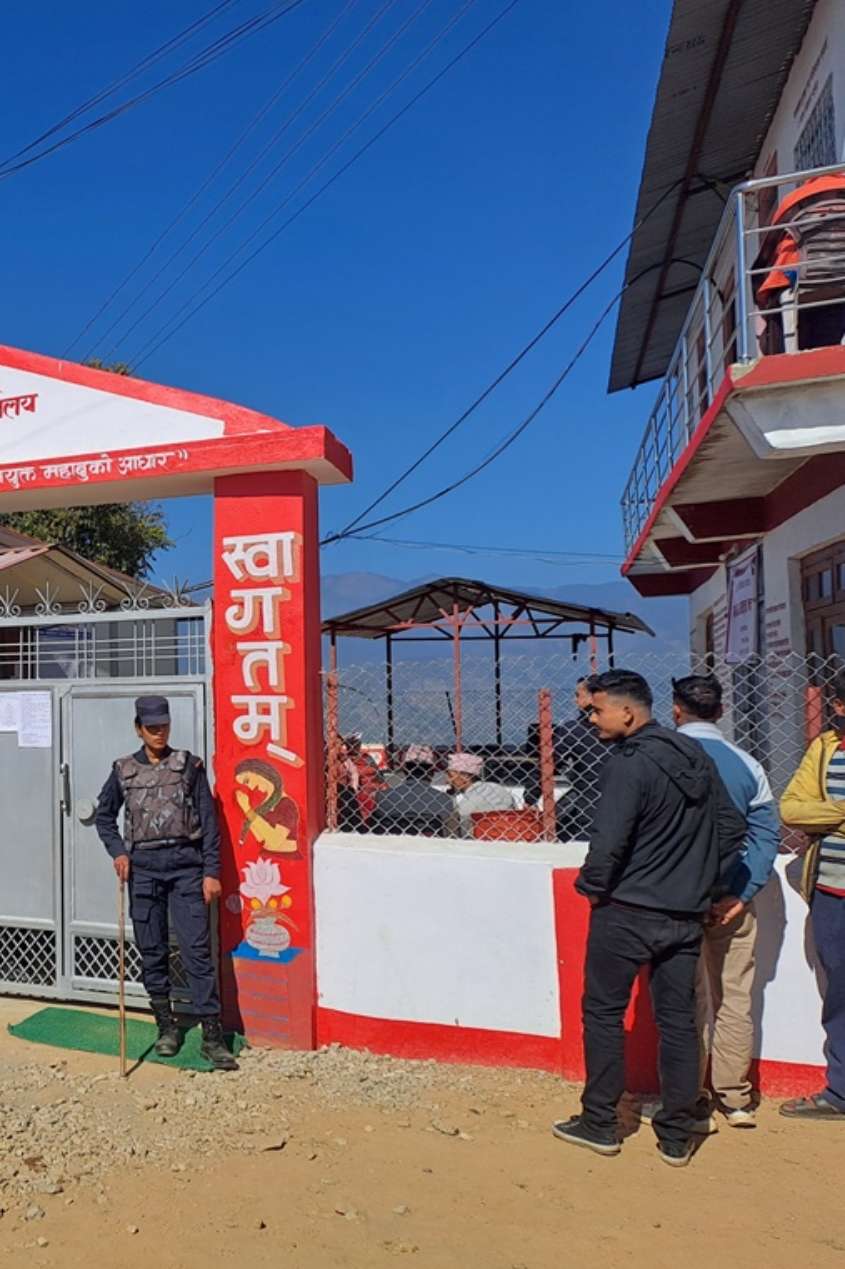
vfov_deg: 54.4
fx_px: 1233
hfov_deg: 34.8
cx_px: 28
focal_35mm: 35
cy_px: 634
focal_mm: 4.65
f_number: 1.8
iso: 32
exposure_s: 1/3115
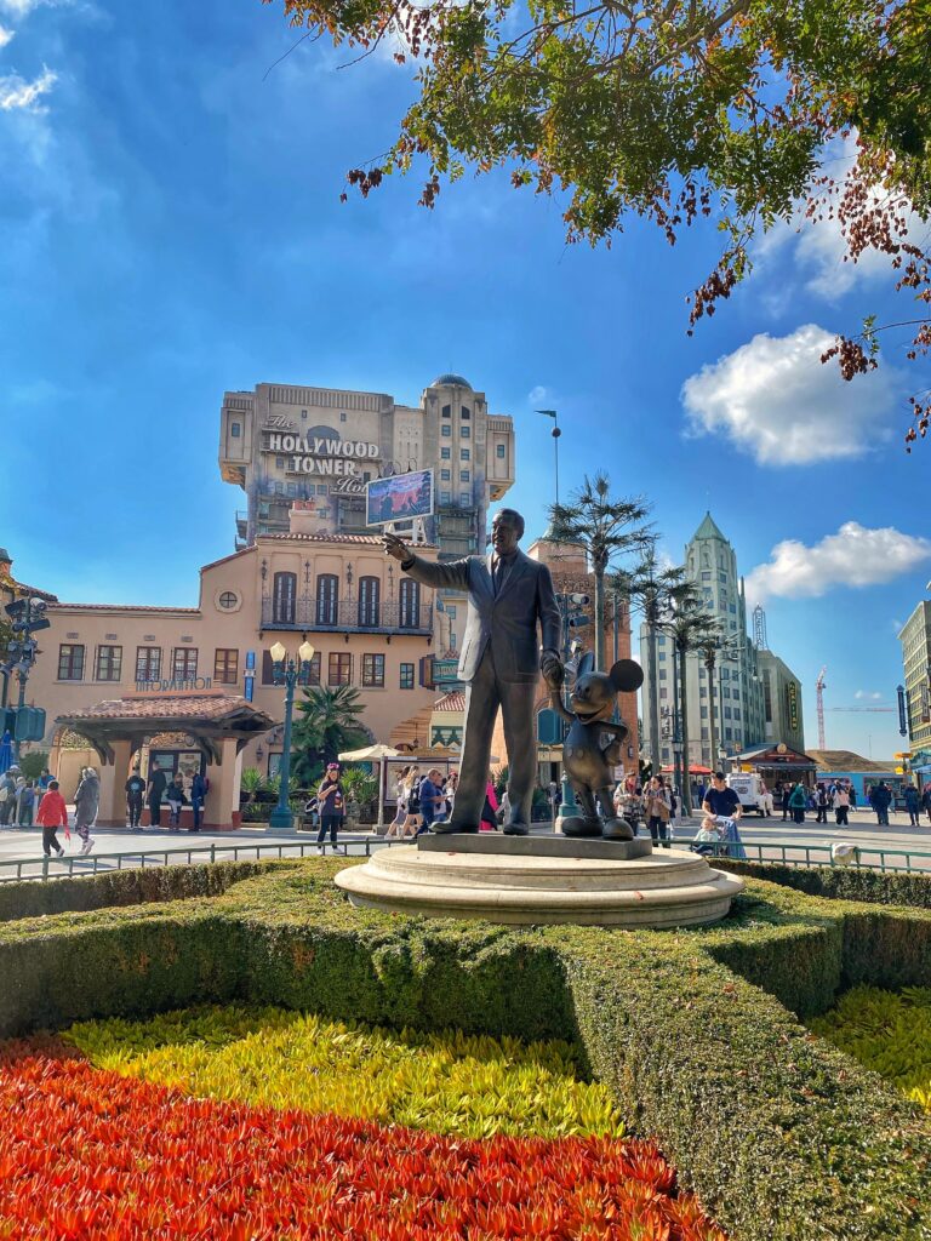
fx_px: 932
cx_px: 466
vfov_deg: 67.3
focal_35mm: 26
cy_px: 620
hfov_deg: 53.1
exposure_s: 1/3040
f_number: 1.8
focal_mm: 4.25
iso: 32
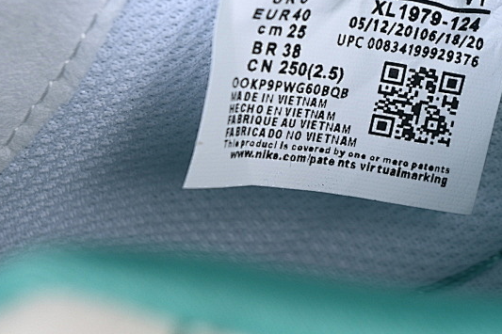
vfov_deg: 9.0
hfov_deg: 13.4
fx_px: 2119
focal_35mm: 152
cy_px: 93
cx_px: 412
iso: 160
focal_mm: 50
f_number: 7.1
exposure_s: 1/80
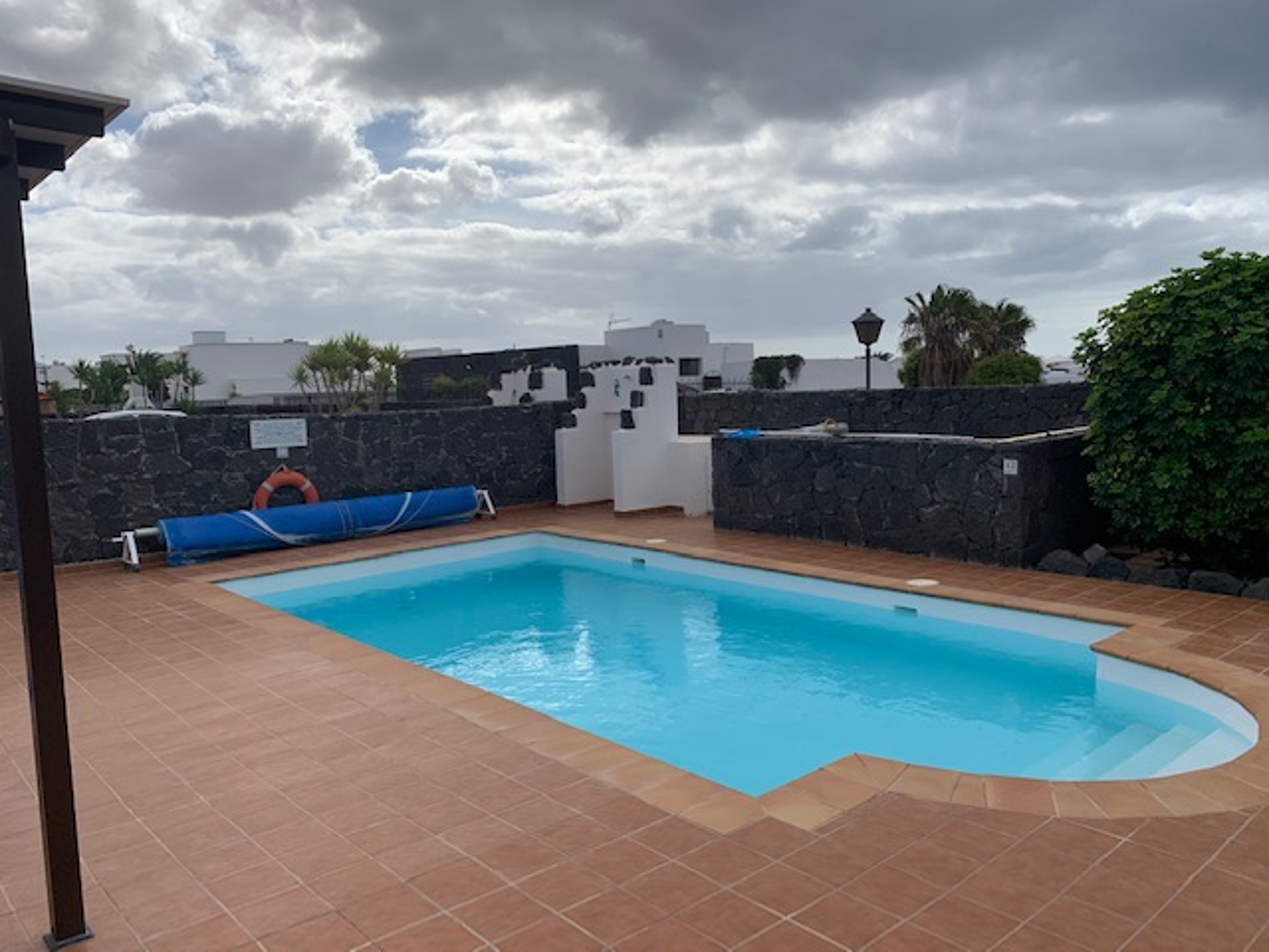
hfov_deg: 67.3
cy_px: 476
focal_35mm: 26
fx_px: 953
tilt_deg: -4.9
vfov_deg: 53.1
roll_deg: +1.3
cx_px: 634
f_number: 1.8
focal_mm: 4.25
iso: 25
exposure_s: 1/3937
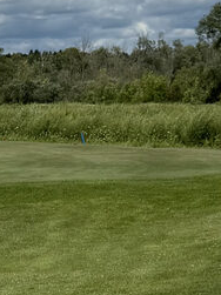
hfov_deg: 9.2
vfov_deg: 12.9
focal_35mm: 153
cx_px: -192
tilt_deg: -4.5
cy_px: 199
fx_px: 1304
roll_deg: +1.4
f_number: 1.78
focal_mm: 6.76
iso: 80
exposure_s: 1/10417
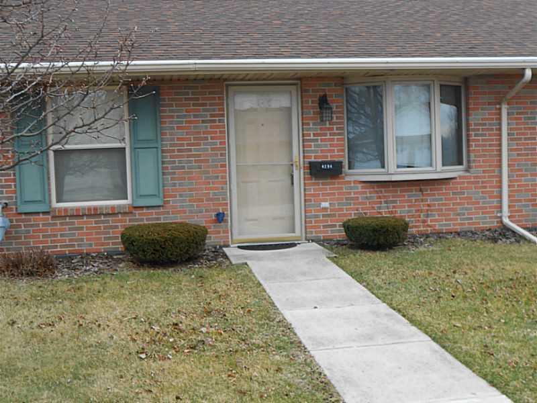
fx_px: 760
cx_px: 268
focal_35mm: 49
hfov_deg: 38.9
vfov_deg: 29.7
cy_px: 202
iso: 80
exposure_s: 1/100
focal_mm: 8.8
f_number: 4.8
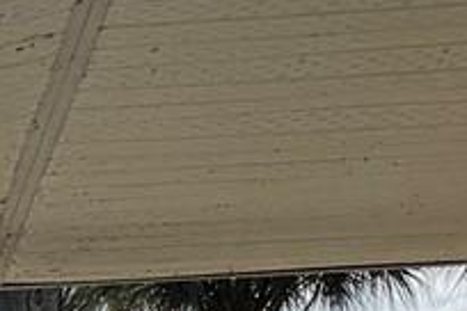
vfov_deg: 6.4
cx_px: -1284
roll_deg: -1.3
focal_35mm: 196
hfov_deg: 7.8
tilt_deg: -5.4
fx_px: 2542
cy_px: 947
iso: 80
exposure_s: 1/10309
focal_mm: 6.76
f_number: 1.78
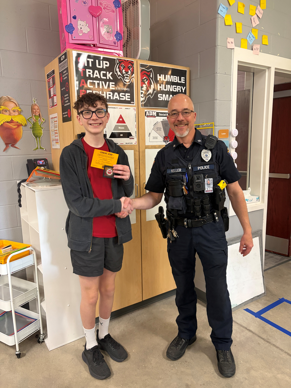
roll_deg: +2.1
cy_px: 194
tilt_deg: -11.3
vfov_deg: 67.3
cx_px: 146
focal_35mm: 26
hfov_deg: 53.1
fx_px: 291
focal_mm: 5.96
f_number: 1.6
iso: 250
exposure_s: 1/60
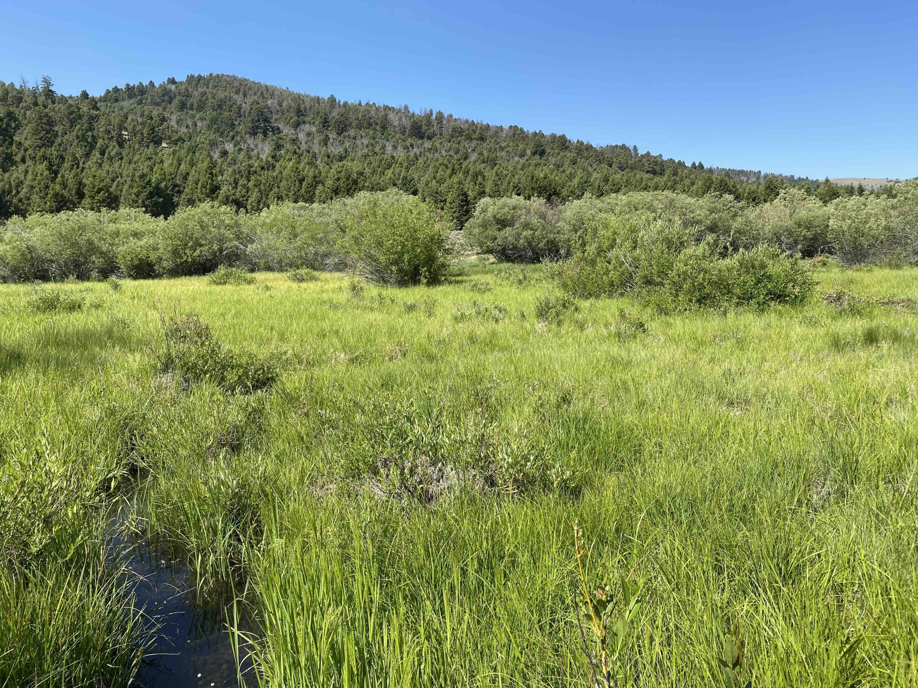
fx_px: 690
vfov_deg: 53.1
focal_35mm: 26
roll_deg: +0.6
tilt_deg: -6.5
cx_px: 459
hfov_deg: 67.3
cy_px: 344
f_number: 1.8
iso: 32
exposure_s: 1/1838
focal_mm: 4.25
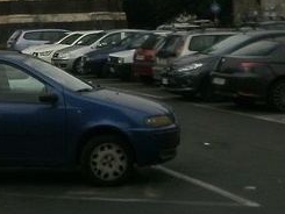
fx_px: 881
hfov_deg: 17.3
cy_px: -98
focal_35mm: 107
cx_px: -77
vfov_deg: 13.2
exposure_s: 1/320
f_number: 7.8
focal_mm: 4.65
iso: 100
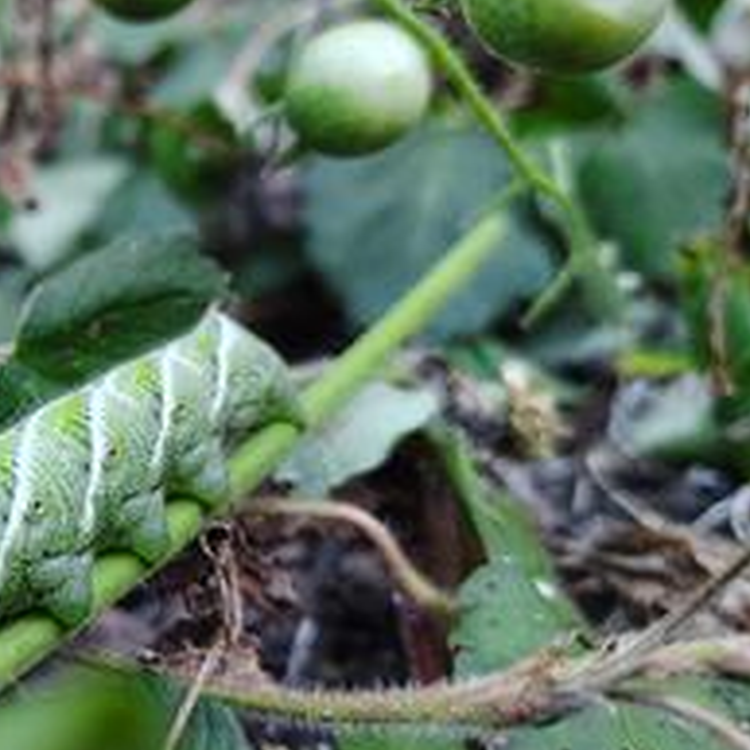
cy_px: 420
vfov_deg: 38.3
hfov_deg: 35.5
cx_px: 43
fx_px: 1079
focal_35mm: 44
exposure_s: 1/120
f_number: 1.8
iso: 684
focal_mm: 5.56
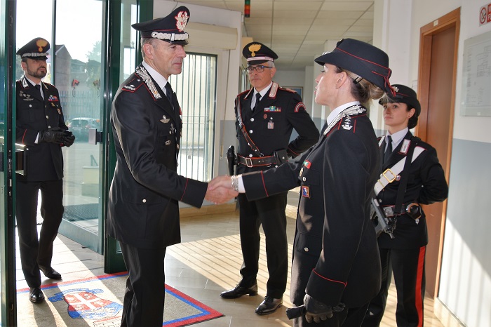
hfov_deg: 67.4
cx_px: 246
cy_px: 164
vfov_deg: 47.9
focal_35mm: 27
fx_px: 368
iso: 110
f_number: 5.6
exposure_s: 1/125
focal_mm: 18
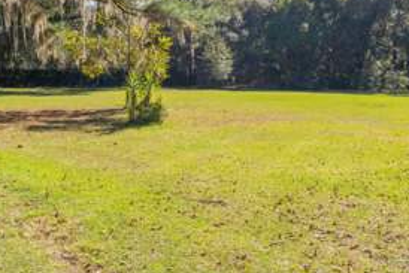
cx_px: 197
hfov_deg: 40.3
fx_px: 557
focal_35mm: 49
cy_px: 49
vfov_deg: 27.0
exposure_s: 1/200
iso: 400
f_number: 13
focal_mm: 28
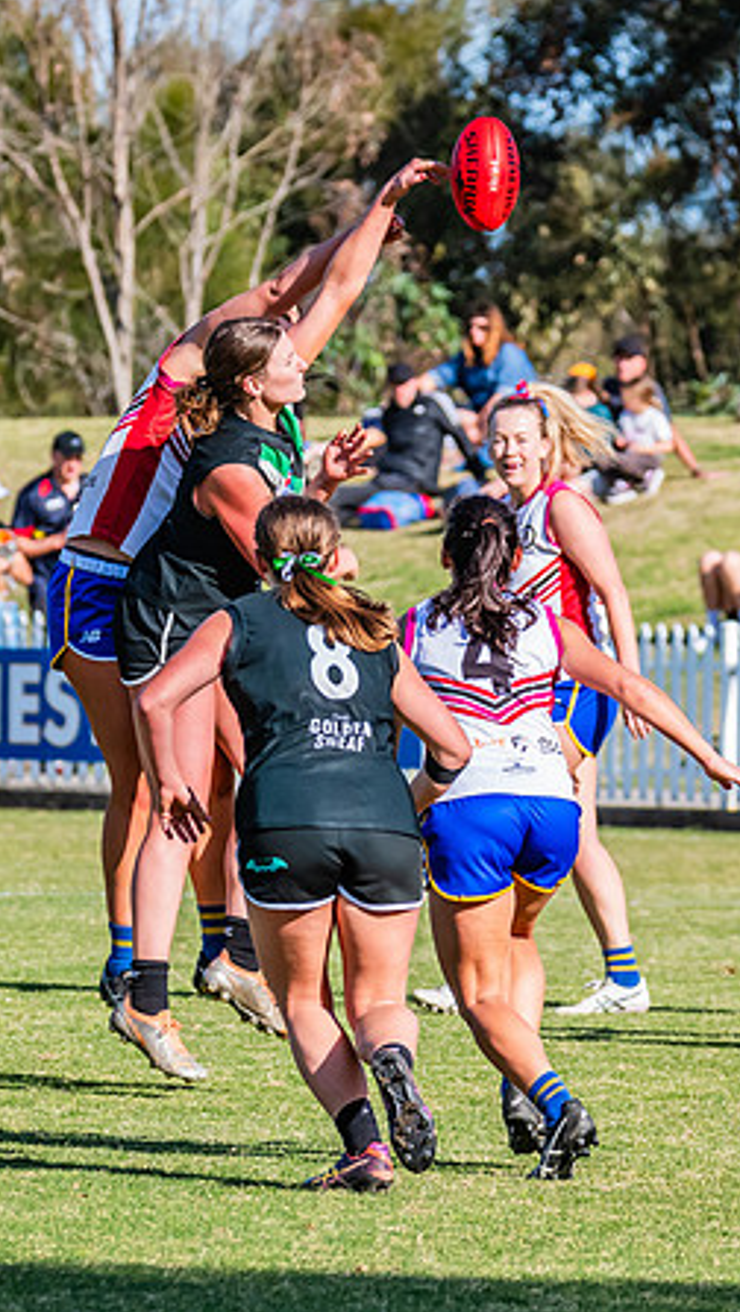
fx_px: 18178
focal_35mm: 522
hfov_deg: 2.3
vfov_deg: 4.1
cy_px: 475
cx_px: 236
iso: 800
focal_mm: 240
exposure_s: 1/1600
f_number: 8
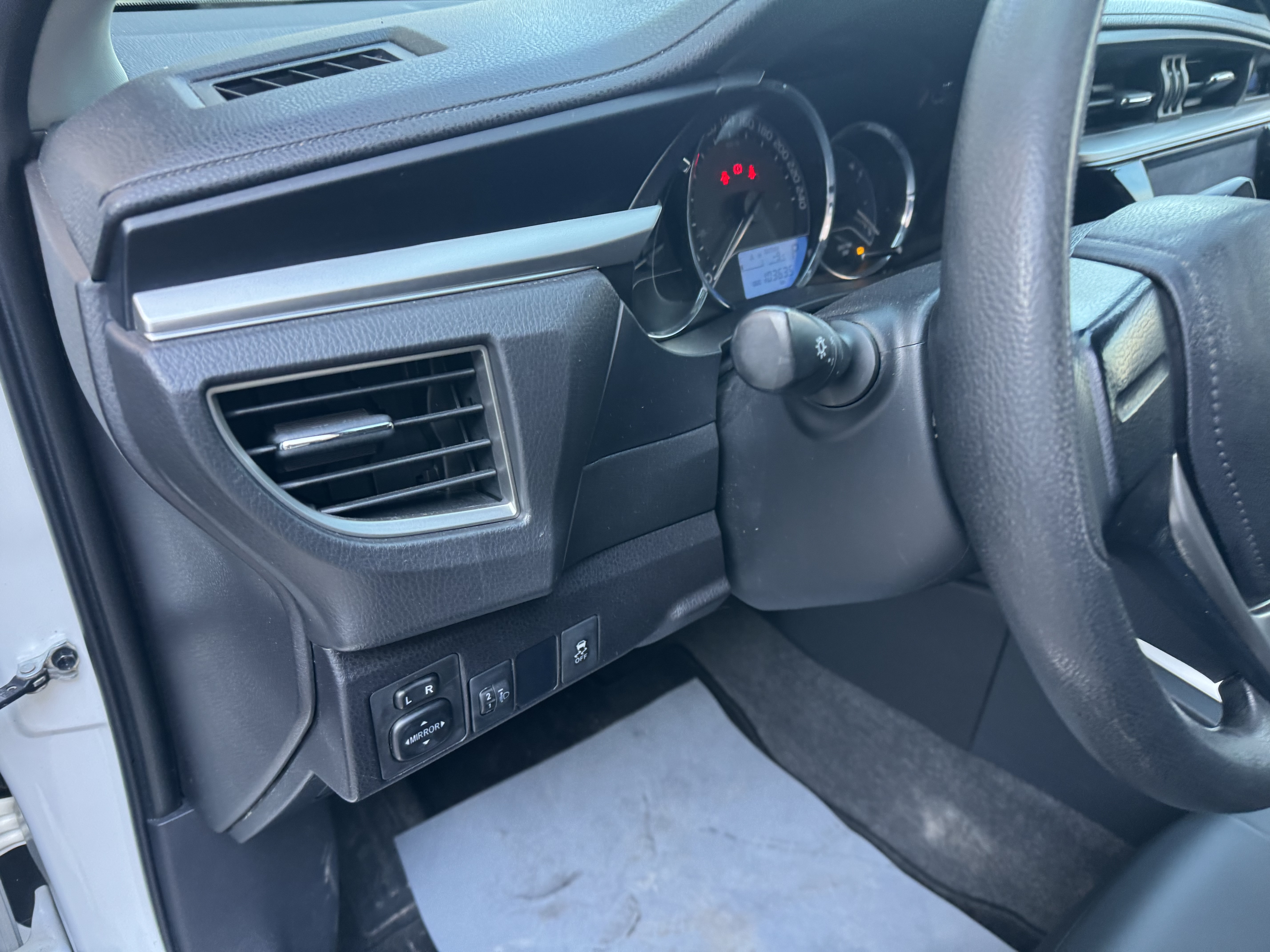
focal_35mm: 24
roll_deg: -0.2
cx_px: 635
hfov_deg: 71.6
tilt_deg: -32.7
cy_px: 476
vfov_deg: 56.8
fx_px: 881
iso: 200
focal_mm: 6.76
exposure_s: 1/61
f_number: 1.78
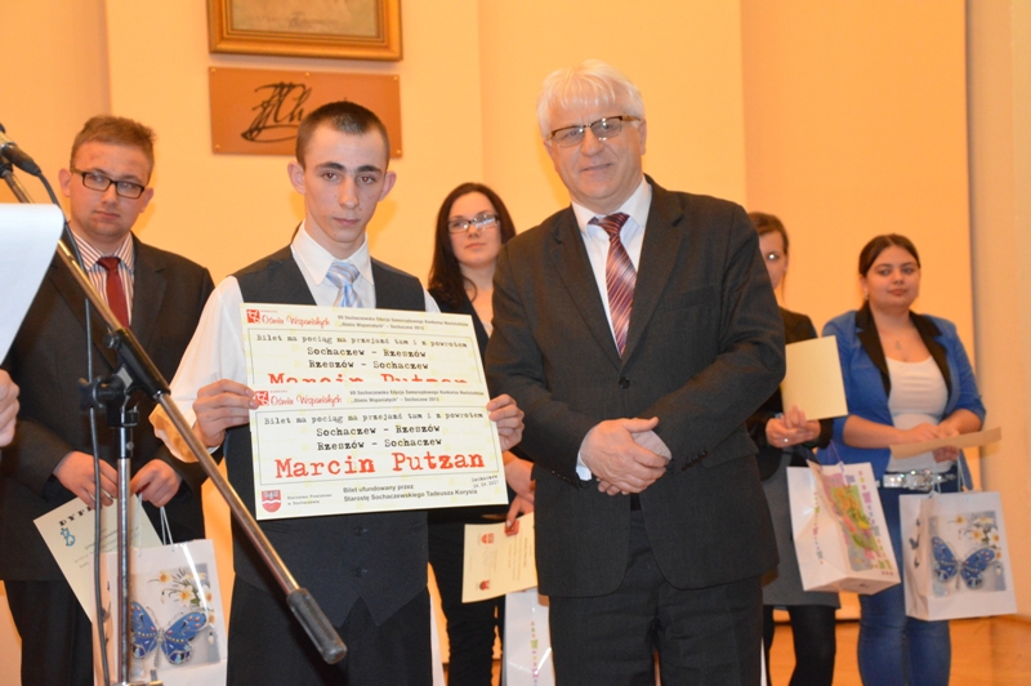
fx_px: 2060
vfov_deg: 18.9
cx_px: 516
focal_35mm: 72
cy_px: 343
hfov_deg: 28.1
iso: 3200
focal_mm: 48
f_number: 4.8
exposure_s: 1/60
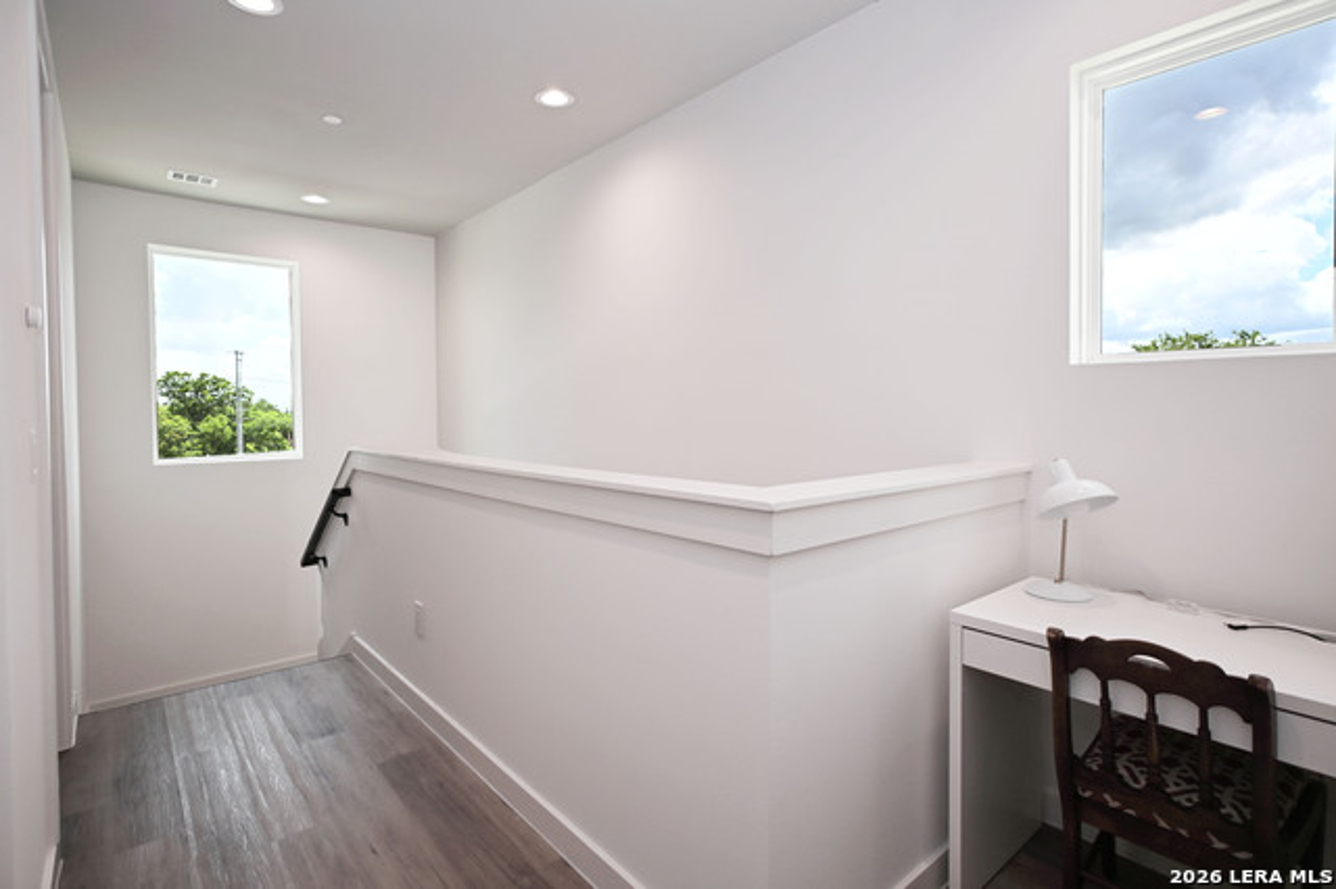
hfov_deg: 90.0
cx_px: 668
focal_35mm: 18
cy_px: 444
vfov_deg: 67.3
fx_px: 668
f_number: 4
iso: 64
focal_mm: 12
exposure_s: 1/60
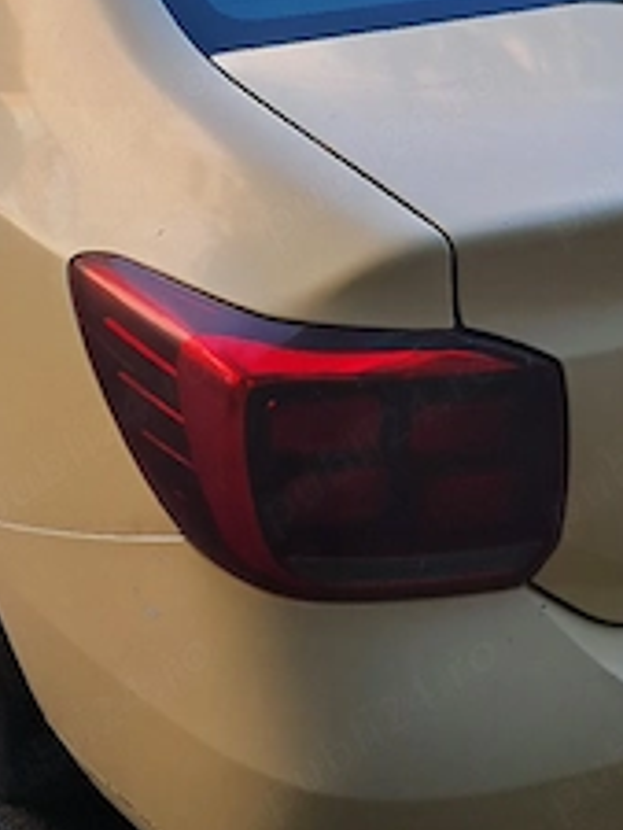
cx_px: 166
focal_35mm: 48
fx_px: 1151
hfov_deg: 29.9
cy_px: 196
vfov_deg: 38.5
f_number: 1.8
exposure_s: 1/102
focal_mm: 4
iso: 50
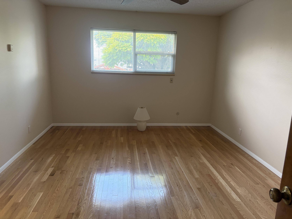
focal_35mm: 26
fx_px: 219
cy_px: 110
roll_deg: -0.9
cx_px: 146
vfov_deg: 53.1
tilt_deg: -9.5
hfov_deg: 67.3
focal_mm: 5.96
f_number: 1.6
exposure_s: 1/120
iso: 160
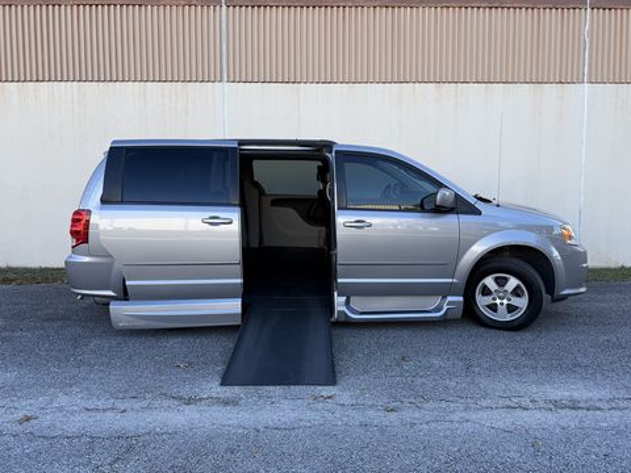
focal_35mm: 24
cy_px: 236
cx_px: 316
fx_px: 437
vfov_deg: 56.8
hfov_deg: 71.6
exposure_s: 1/742
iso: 80
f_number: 1.78
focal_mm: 6.76
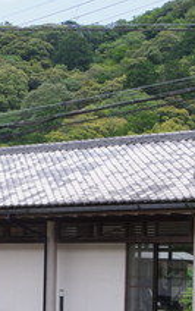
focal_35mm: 141
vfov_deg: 14.8
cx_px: 21
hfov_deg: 9.3
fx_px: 1196
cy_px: 216
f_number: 14
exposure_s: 1/160
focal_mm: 24
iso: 400
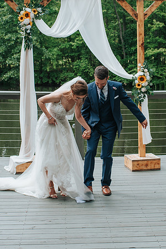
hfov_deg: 17.7
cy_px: 121
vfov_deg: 26.3
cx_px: 92
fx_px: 532
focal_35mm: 77
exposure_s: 1/800
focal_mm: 35
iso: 220
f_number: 3.5
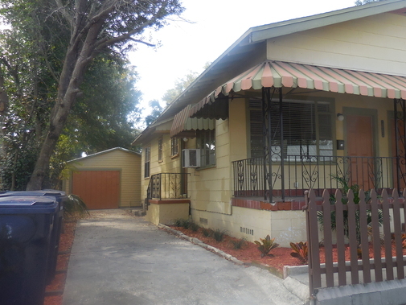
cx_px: 262
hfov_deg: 54.5
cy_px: 147
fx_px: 387
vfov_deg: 43.0
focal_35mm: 33
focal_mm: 4.5
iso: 125
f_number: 3.3
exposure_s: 1/320
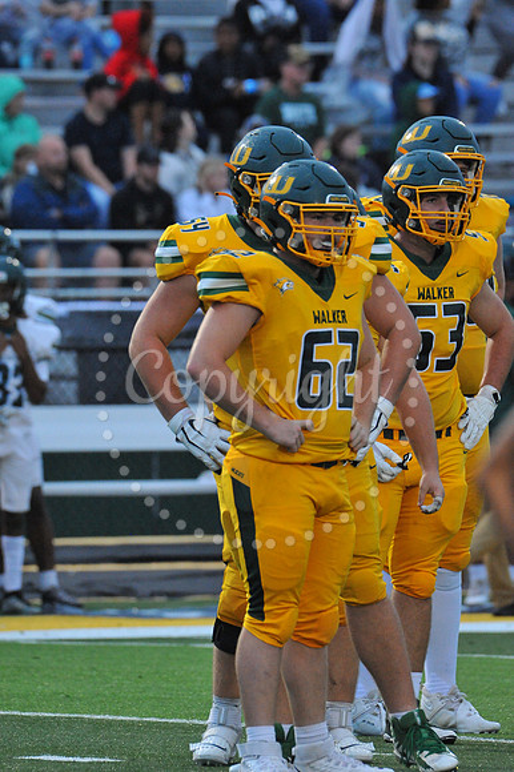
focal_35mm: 600
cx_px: 257
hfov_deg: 2.3
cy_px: 386
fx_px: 12864
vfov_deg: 3.4
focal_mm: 600
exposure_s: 1/200
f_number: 11
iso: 6400
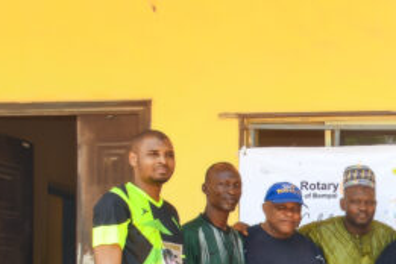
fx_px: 1067
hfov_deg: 18.9
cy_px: 267
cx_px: 566
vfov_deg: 13.9
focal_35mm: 97
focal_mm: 22
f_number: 7.1
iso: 100
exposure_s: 1/80
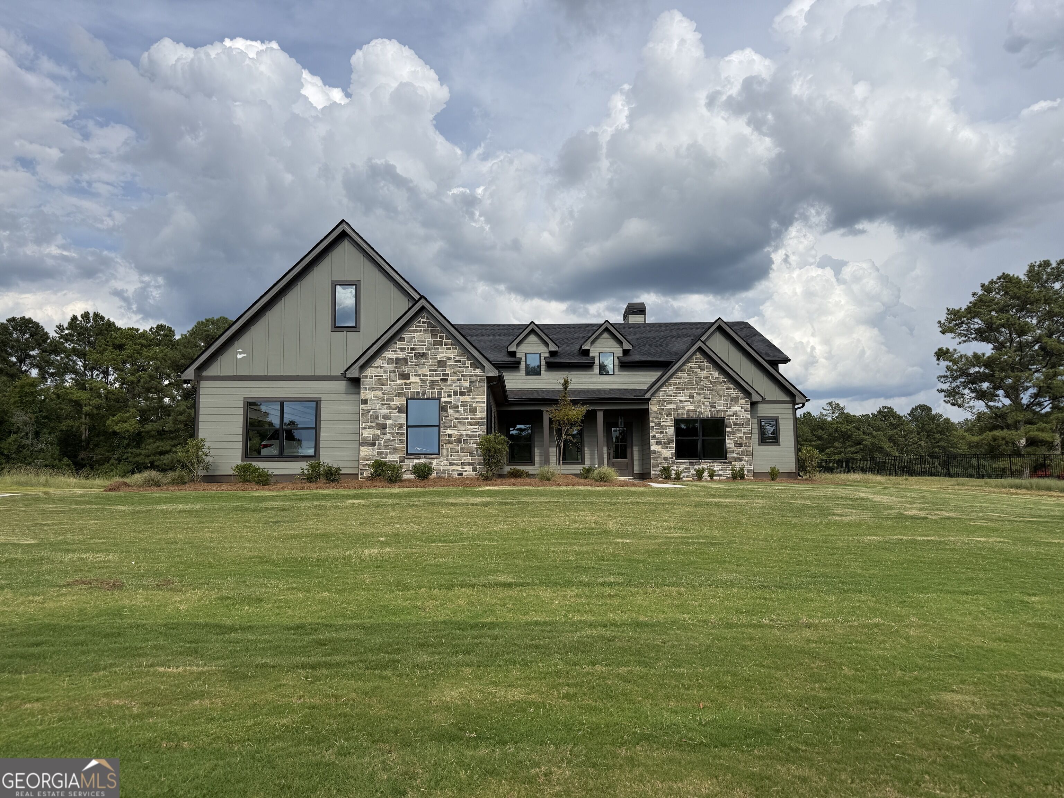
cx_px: 532
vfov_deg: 56.8
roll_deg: +0.8
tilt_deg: +7.8
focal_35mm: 24
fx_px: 738
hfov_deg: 71.6
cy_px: 399
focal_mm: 6.76
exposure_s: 1/5714
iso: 80
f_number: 1.78
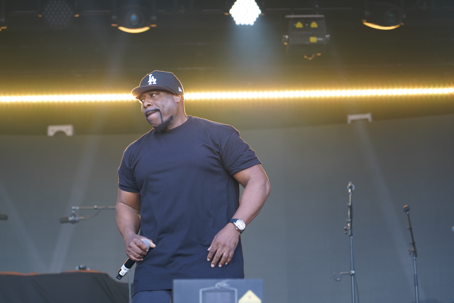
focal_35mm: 105
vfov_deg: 13.0
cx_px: 227
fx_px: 1324
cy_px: 152
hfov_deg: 19.5
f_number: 4
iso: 400
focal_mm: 105
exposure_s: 1/160
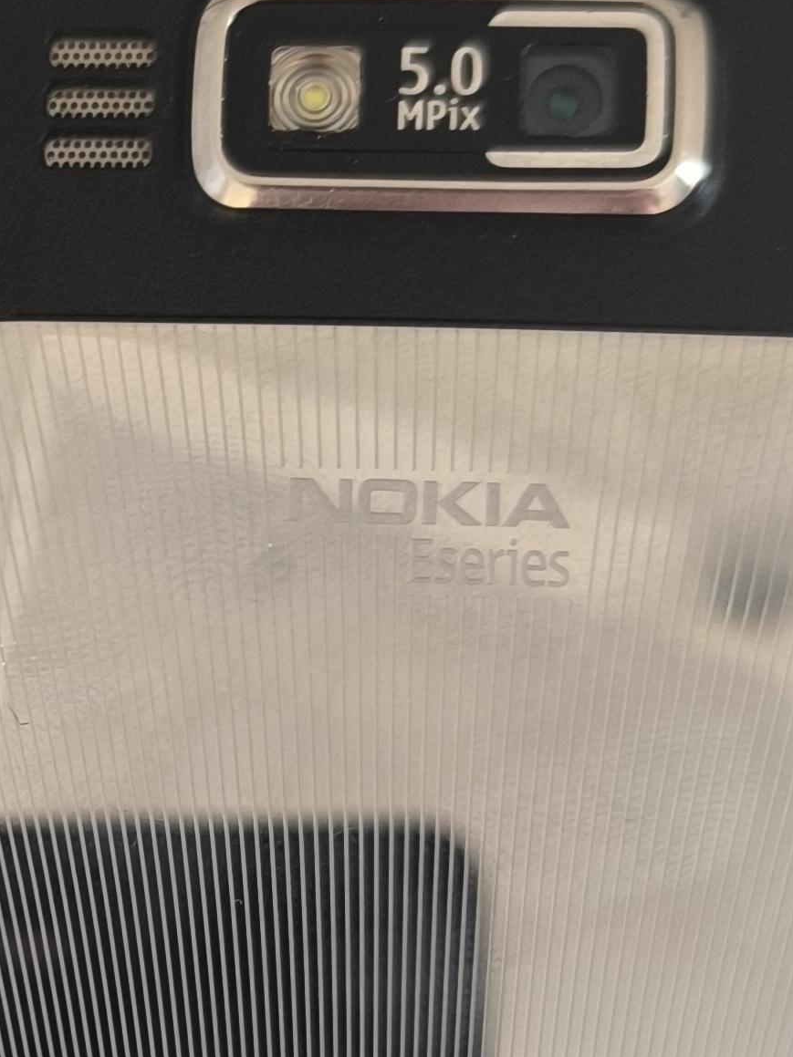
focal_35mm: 81
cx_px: -95
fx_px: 2475
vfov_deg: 24.1
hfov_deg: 17.5
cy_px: 651
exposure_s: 1/25
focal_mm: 6.14
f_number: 1.65
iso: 1250
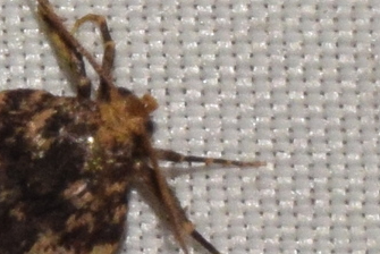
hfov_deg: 3.4
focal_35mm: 600
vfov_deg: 2.3
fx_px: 6339
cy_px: 218
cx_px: 37
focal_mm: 140
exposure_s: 1/160
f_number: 16
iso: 800
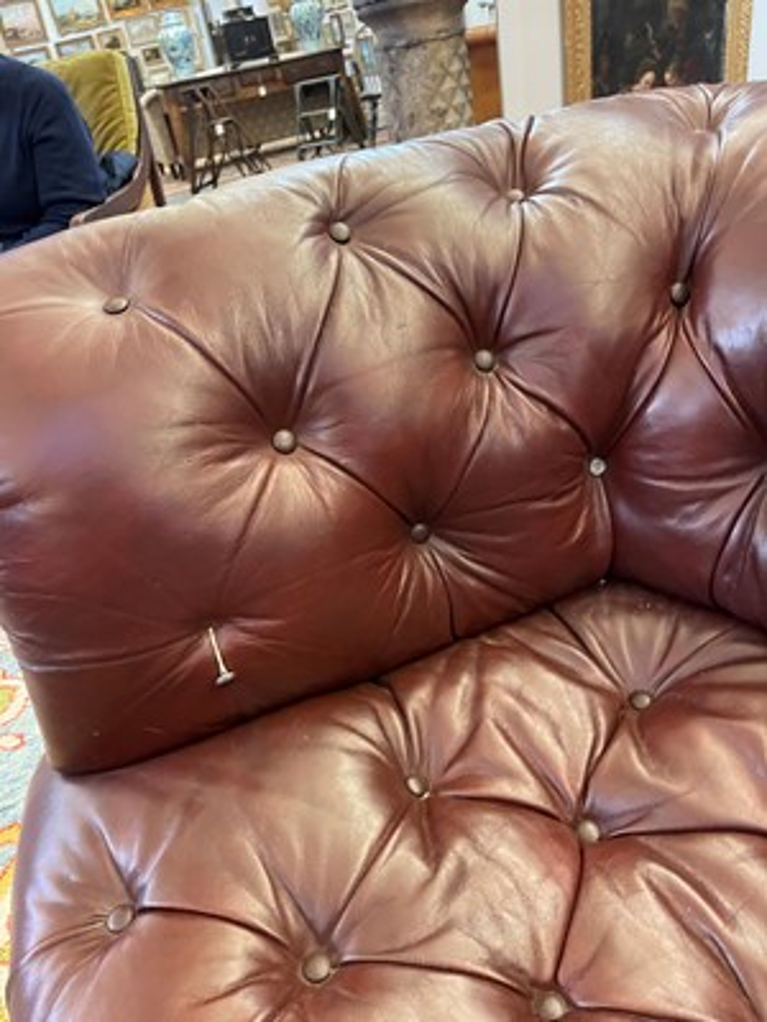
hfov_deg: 54.9
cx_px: 384
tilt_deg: -33.2
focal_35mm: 25
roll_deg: +11.8
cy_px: 511
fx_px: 739
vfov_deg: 69.4
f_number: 1.6
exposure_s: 1/50
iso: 500
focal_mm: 5.1
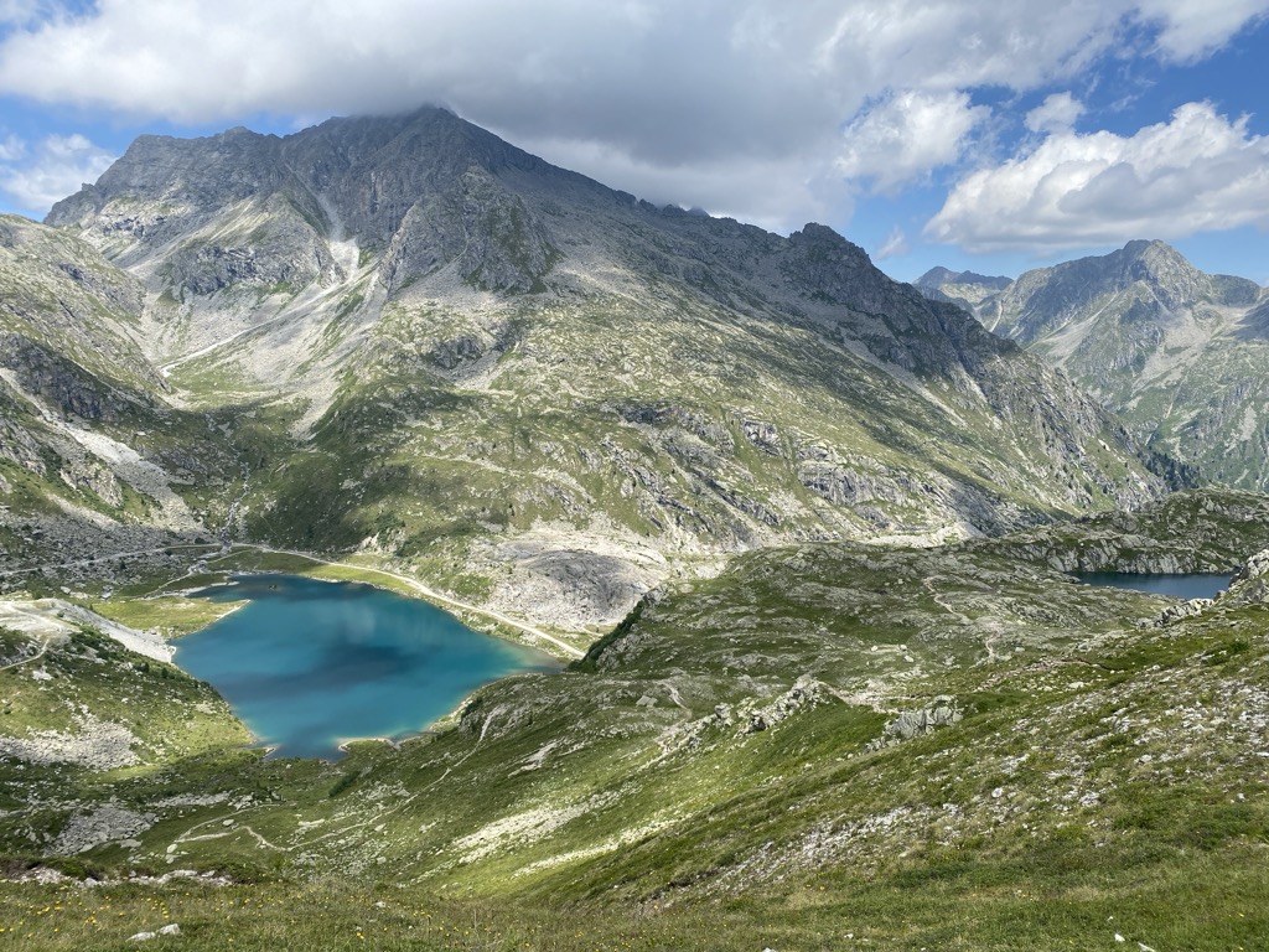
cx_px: 634
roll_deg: +0.2
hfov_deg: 67.3
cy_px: 476
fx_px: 953
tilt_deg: -8.6
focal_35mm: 26
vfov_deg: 53.1
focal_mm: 4.25
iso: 32
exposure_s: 1/2513
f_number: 1.8
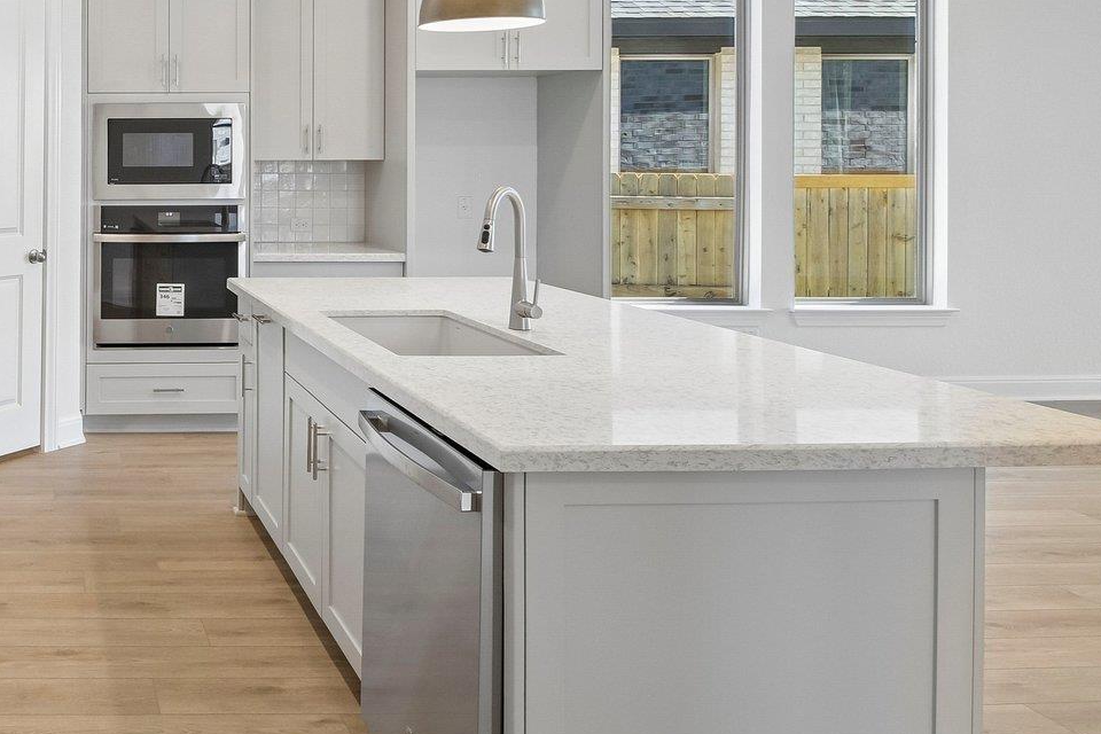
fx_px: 979
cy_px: 120
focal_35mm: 32
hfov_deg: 50.0
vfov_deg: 39.1
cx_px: 52
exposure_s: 1/30
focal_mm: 10
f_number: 8
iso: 400
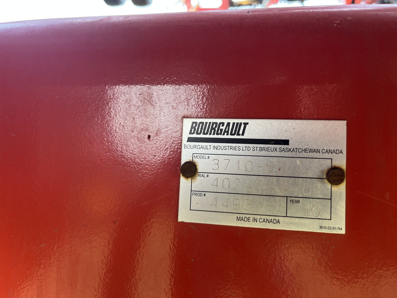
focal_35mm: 26
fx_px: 298
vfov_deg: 53.1
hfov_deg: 67.3
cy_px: 149
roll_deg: -2.7
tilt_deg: +3.9
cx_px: 198
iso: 40
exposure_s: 1/122
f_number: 1.6
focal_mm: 5.1
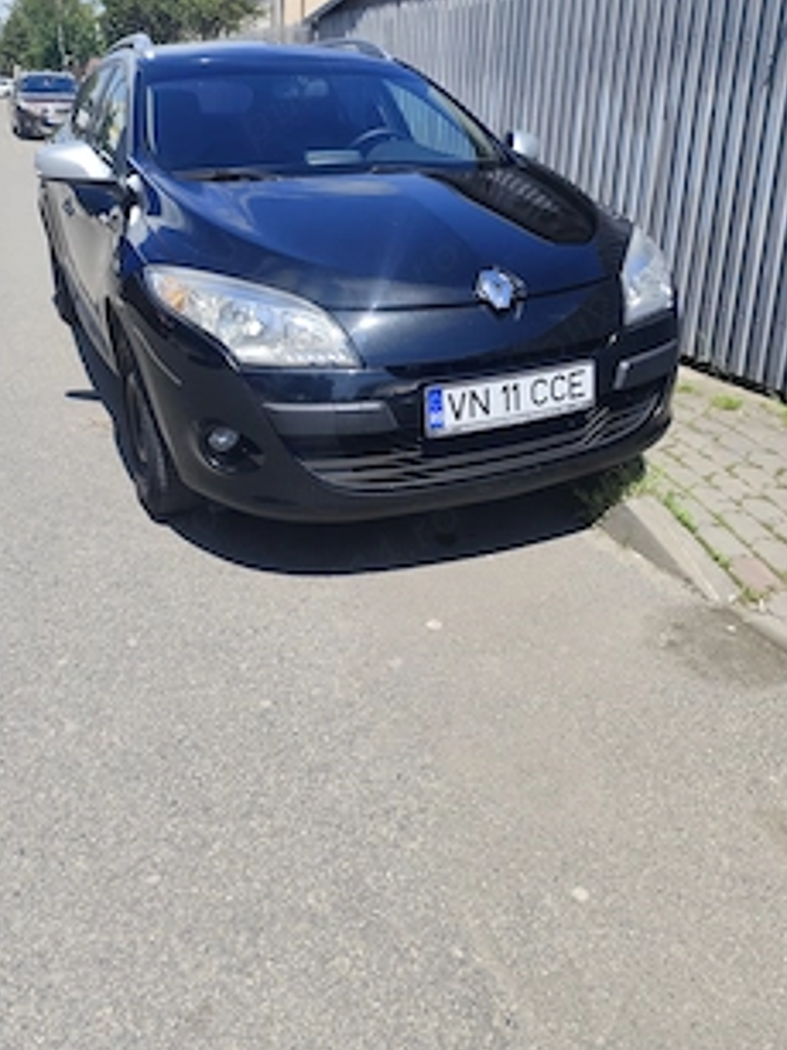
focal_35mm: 30
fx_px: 910
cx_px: 469
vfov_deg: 59.0
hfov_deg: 46.5
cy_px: 380
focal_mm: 6.14
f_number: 1.65
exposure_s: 1/912
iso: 50
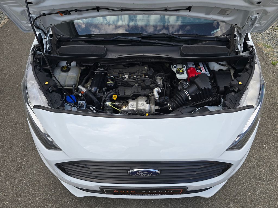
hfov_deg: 73.9
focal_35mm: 23
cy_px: 104
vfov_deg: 58.9
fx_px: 185
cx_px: 139
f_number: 1.7
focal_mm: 6.3
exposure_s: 1/180
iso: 12
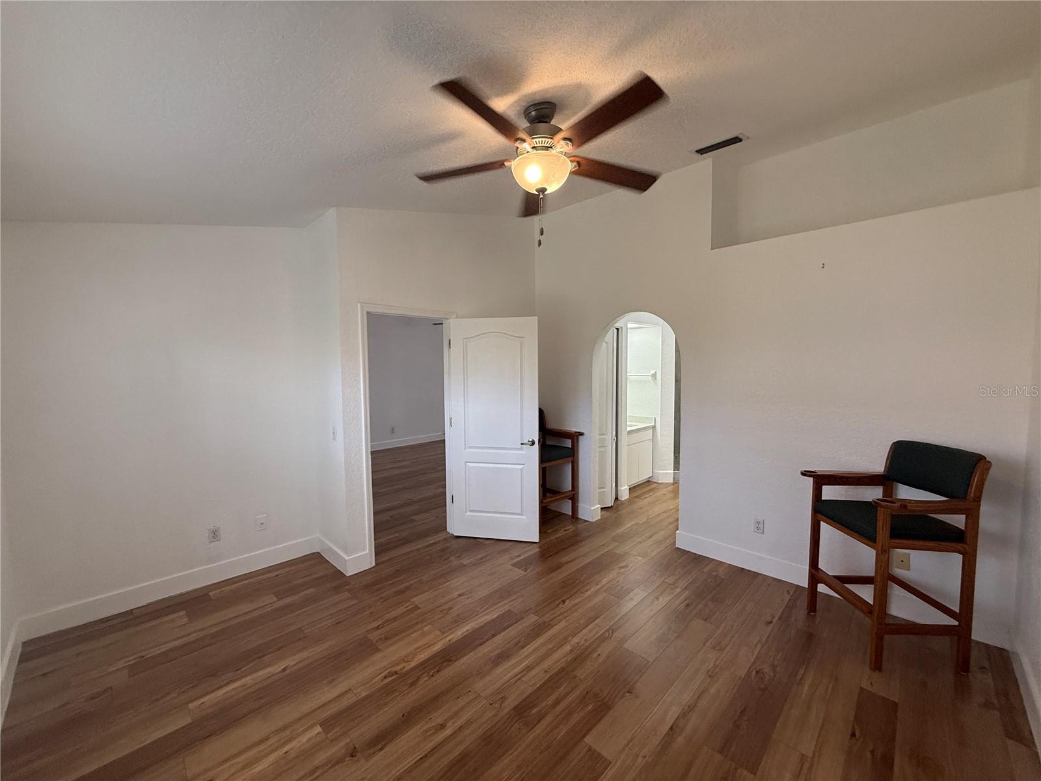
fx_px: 421
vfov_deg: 85.7
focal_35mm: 14
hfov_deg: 102.1
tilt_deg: -3.7
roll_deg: +0.6
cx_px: 520
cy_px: 390
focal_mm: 2.22
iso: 200
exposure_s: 1/120
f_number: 2.2
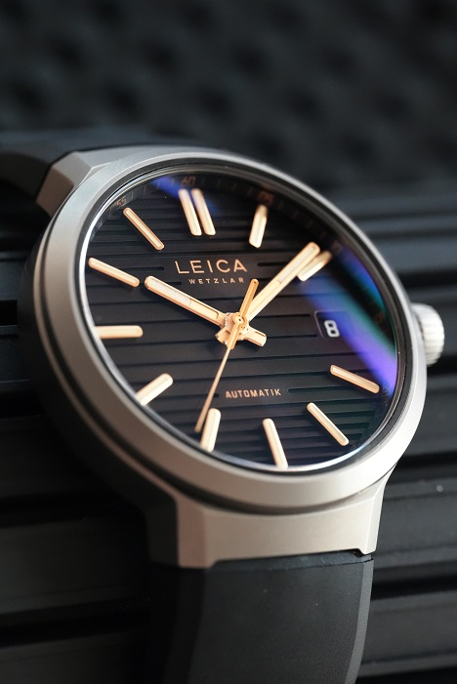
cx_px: 228
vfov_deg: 19.4
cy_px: 342
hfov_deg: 13.1
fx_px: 1997
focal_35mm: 105
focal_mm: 105
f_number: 6.3
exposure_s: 1/250
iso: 10000
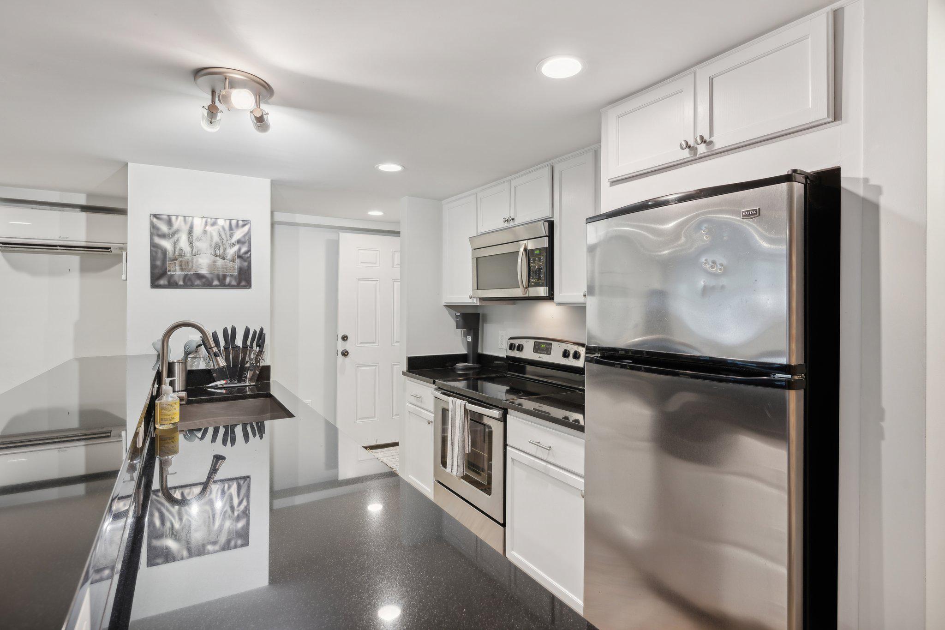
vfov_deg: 67.4
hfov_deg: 90.0
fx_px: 472
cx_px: 472
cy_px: 315
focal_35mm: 18
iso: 100
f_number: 7.1
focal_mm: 18
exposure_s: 1/2
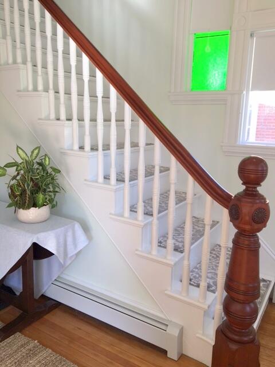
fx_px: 307
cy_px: 184
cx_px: 138
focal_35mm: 29
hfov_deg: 48.2
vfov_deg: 61.7
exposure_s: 1/60
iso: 32
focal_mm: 4.15
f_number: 2.2
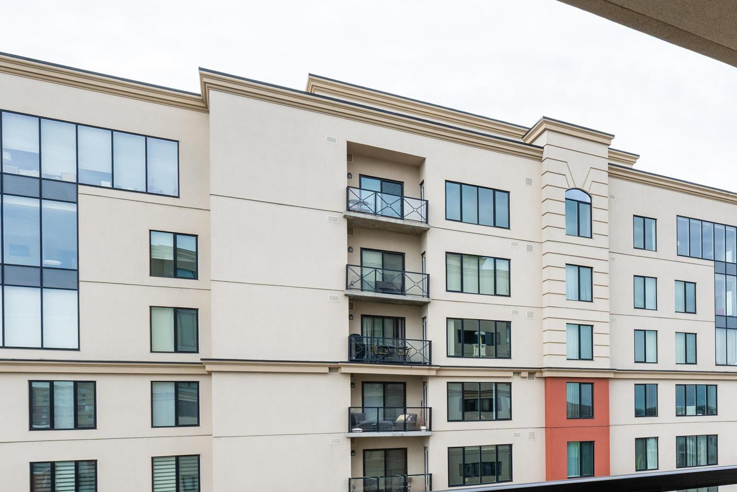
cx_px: 675
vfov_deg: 40.4
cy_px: 399
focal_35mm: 31
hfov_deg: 52.3
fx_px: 635
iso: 200
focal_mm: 14
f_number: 10
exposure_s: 1/200
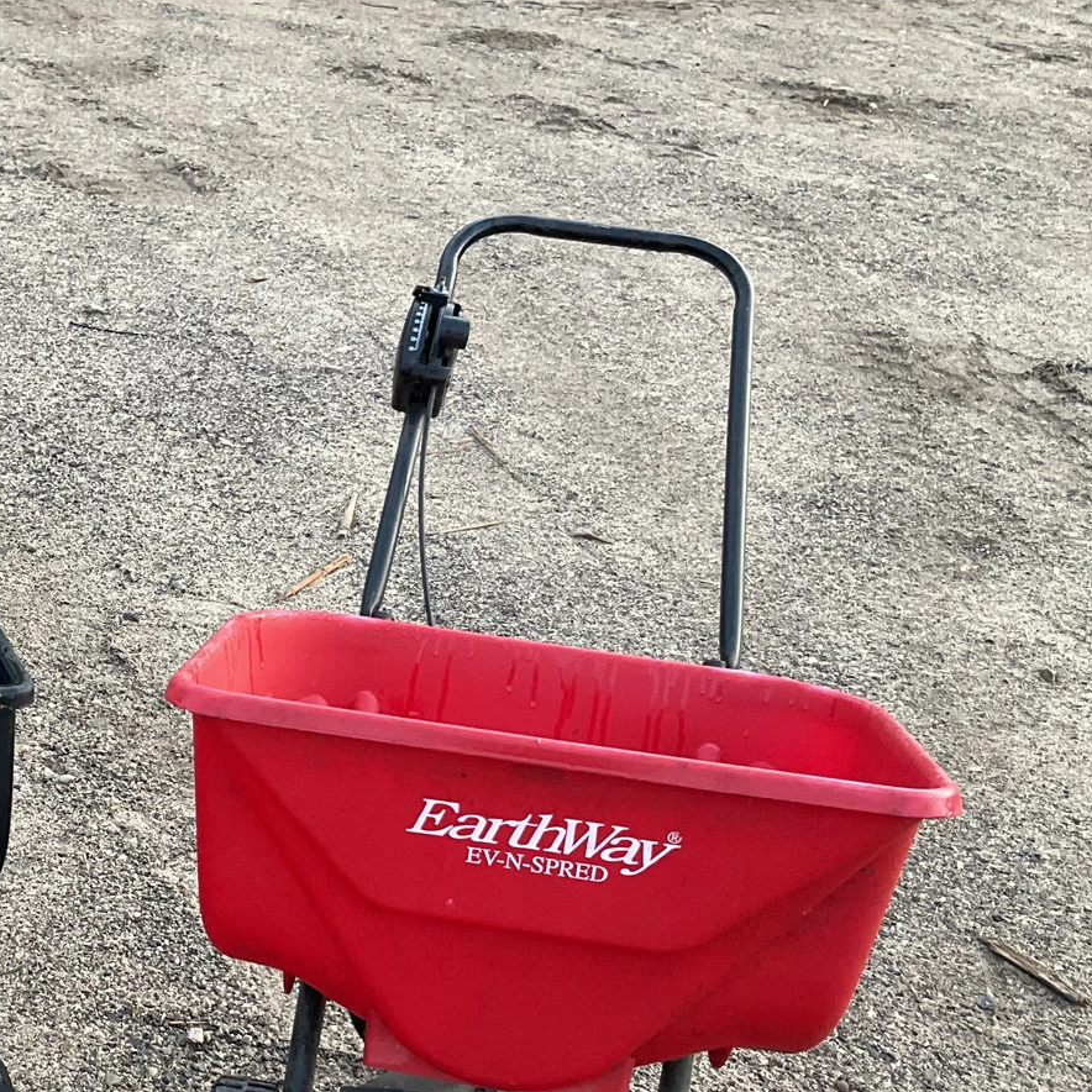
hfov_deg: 28.6
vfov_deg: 29.4
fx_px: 2070
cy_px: 716
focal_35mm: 58
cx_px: 137
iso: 64
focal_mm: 3
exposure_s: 1/100
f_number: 1.8
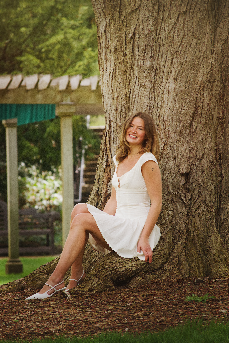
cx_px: 114
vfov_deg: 6.9
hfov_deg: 4.6
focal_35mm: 300
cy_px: 172
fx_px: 2862
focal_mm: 200
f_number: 5.6
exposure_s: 1/800
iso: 800
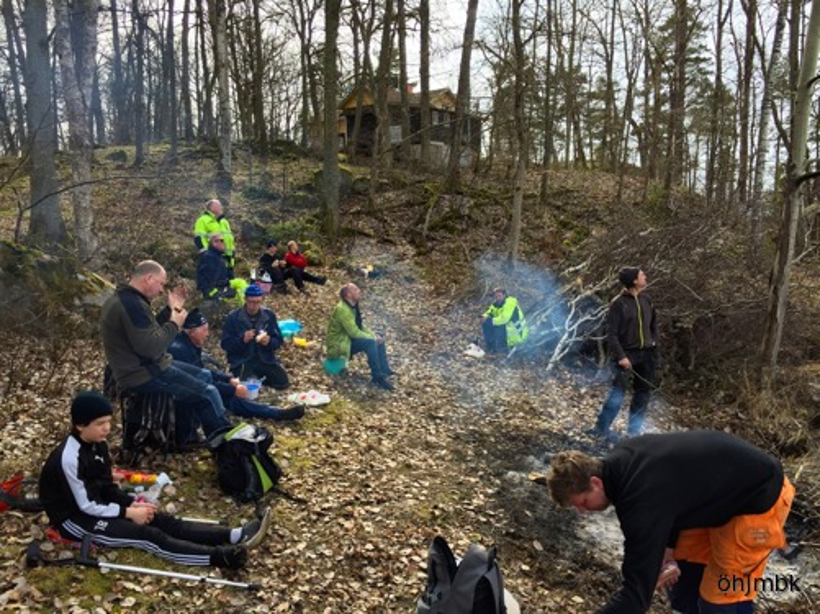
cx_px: 410
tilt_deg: -7.1
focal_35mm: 29
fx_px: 686
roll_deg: +0.4
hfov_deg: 61.7
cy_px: 307
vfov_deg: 48.2
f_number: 2.2
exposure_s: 1/719
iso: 32
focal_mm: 4.15
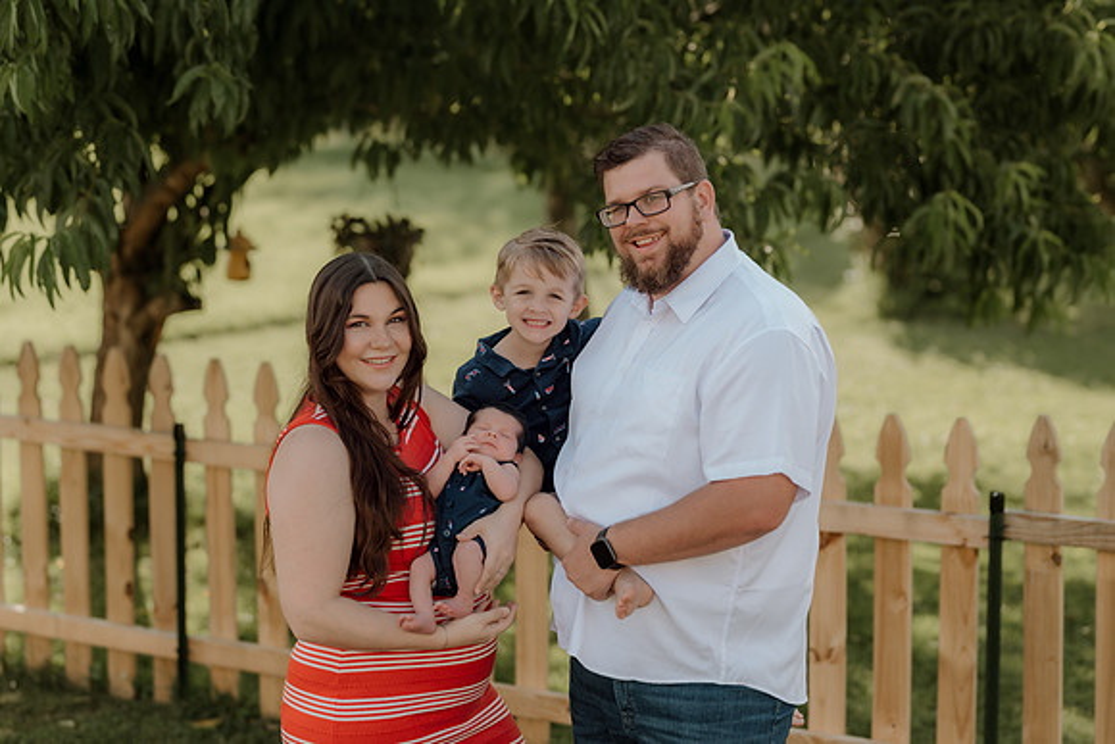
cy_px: 372
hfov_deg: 23.9
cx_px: 558
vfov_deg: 16.1
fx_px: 2633
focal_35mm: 85
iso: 80
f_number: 2.5
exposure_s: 1/320
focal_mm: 85
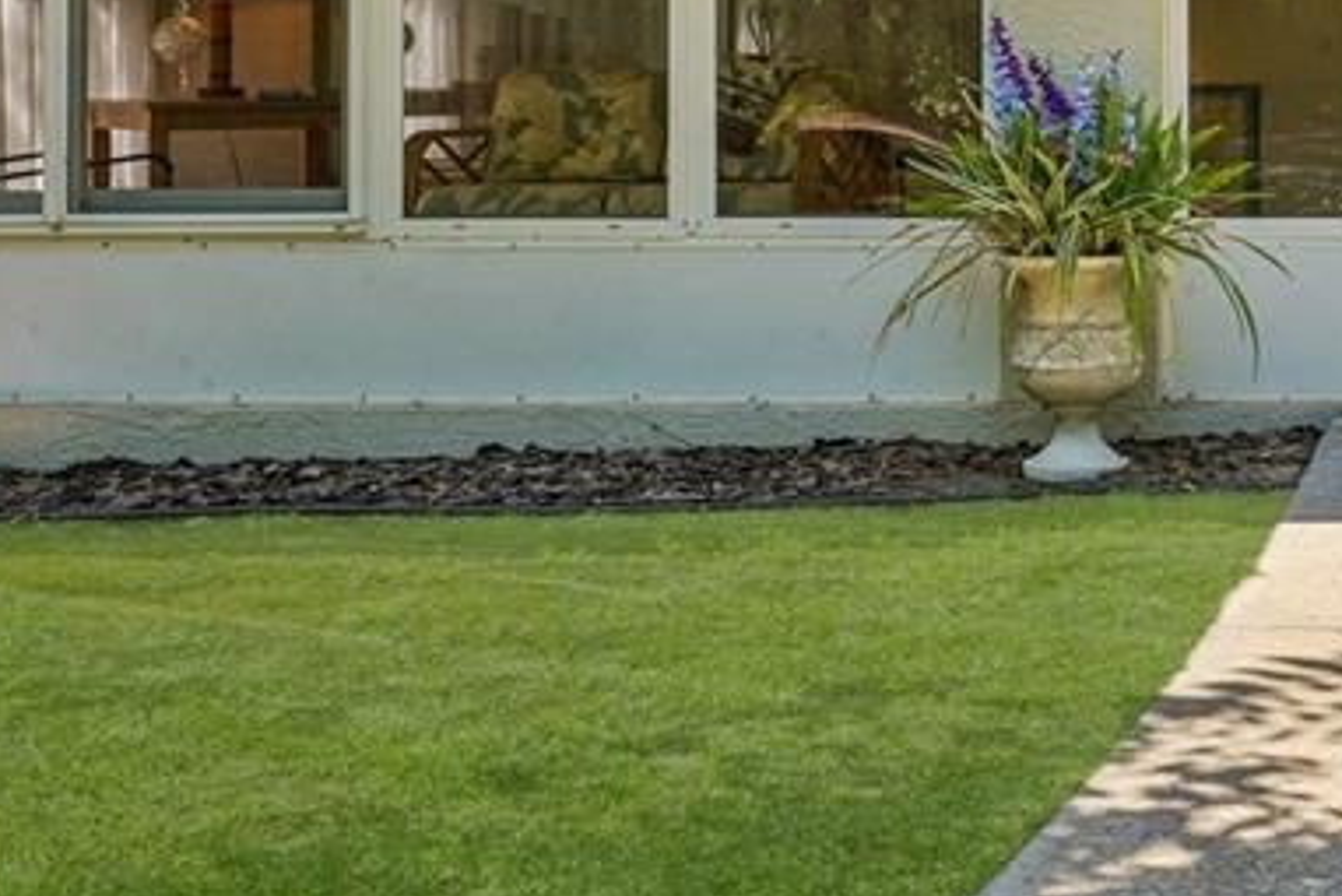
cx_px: 1584
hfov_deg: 24.6
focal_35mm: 75
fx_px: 2797
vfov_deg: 17.7
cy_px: -21
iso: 320
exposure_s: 1/30
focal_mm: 28
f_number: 20
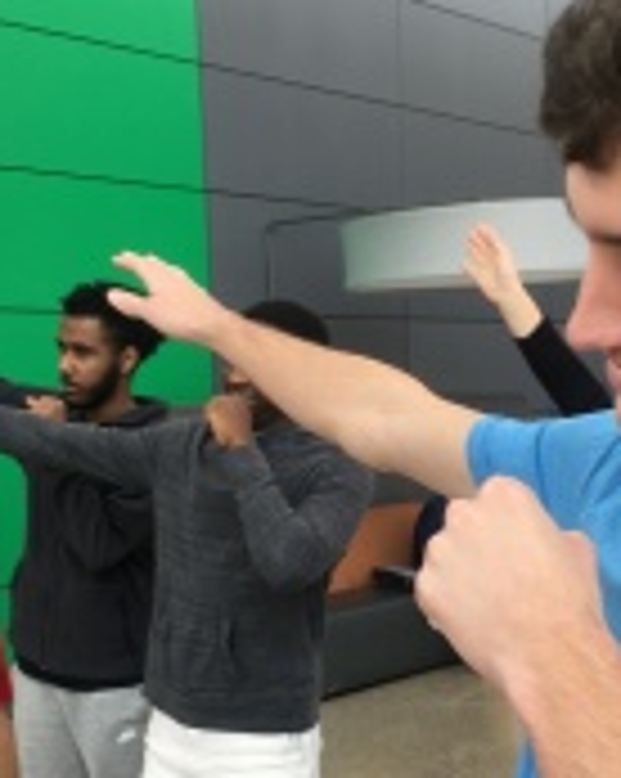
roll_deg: +0.9
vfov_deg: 31.2
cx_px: 513
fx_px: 1381
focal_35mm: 60
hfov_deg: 24.9
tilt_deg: -7.7
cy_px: 535
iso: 25
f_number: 2.2
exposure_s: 1/60
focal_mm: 4.15
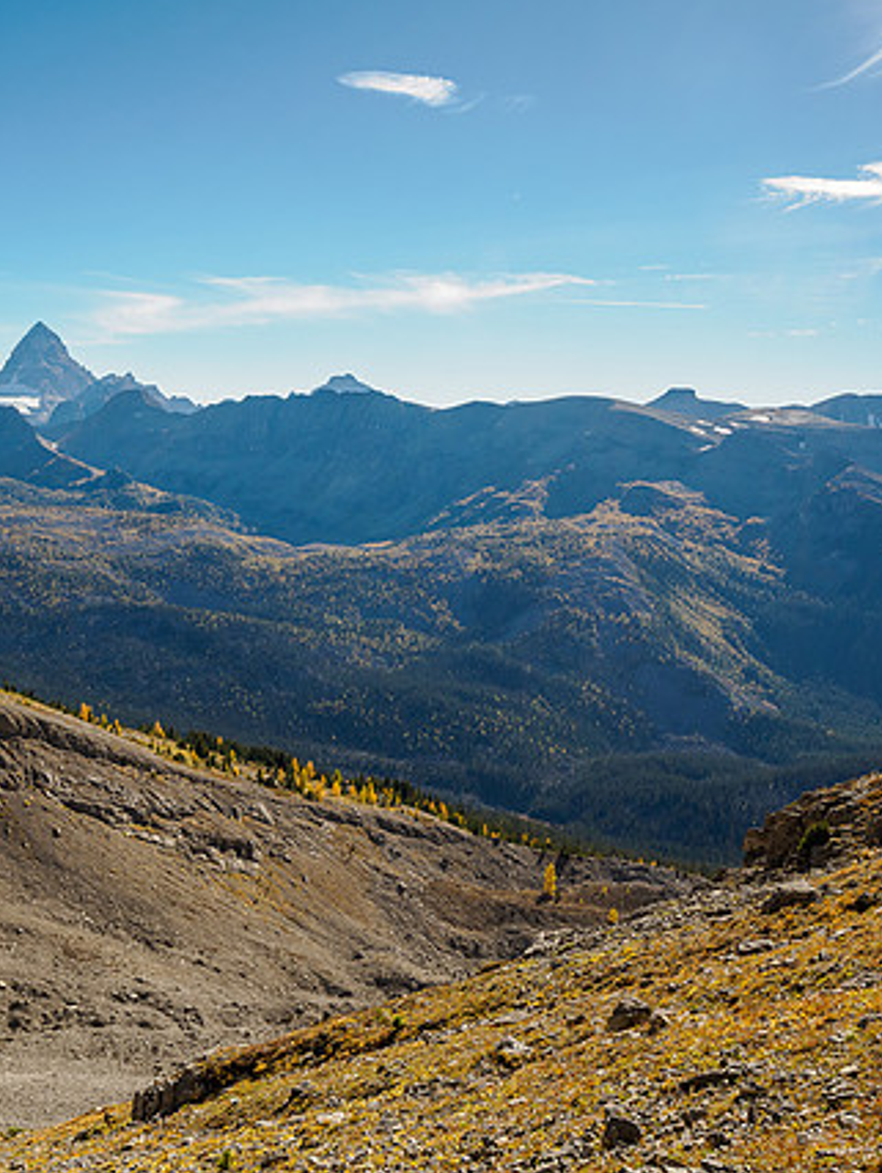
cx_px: 269
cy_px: 586
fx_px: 1289
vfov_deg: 48.9
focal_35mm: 38
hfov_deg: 37.2
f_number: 8
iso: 200
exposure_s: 1/200
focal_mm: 14
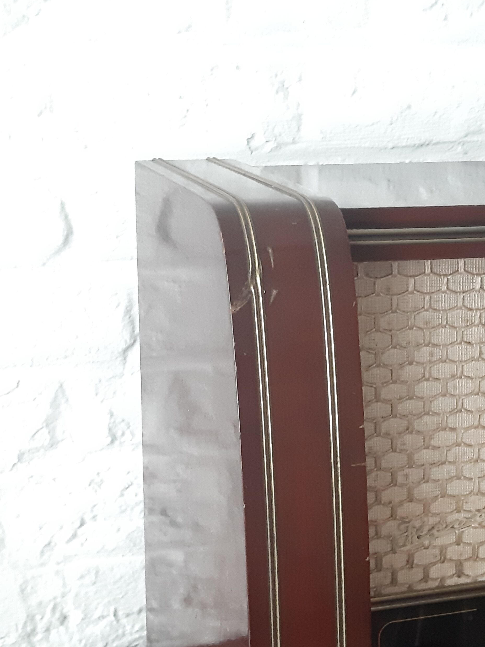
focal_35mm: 62
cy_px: 391
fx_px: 1158
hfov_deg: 23.6
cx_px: 292
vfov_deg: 31.1
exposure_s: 1/50
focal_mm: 3.93
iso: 400
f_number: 1.7
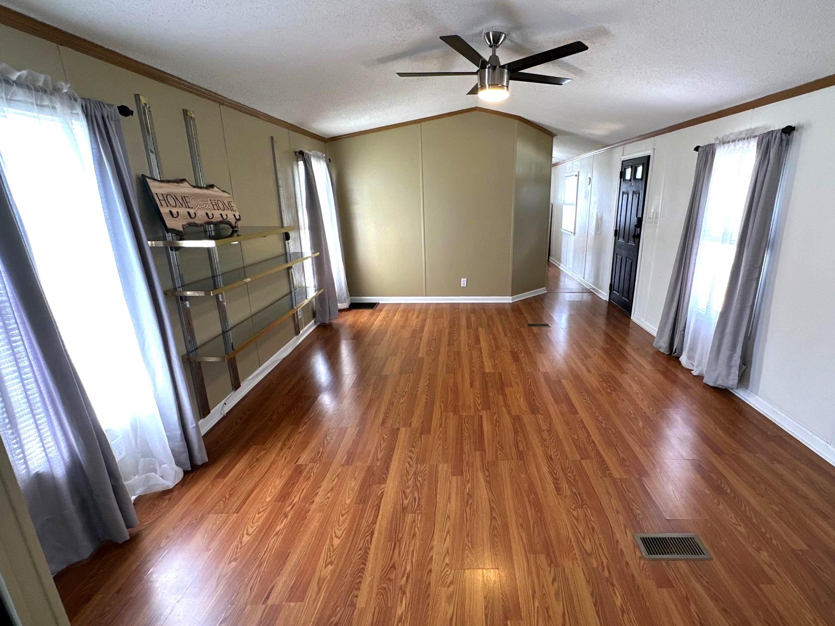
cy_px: 315
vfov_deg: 74.7
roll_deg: -0.9
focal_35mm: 17
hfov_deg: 90.6
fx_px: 410
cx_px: 468
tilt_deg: -16.6
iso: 250
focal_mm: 2.22
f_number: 2.2
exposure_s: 1/120
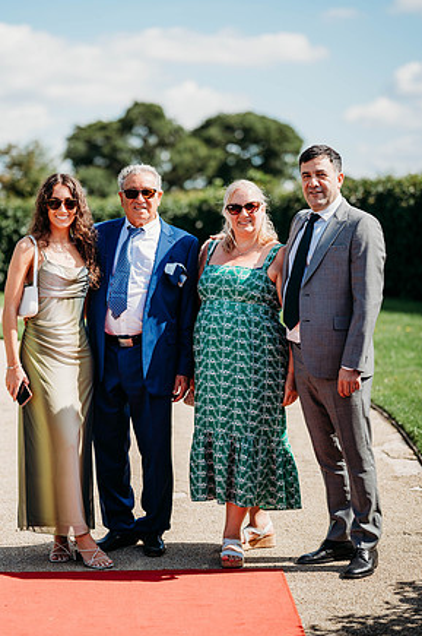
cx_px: 207
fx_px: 1551
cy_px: 313
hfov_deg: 15.5
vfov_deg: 23.1
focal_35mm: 88
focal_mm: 85
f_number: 2
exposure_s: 1/3200
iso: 100
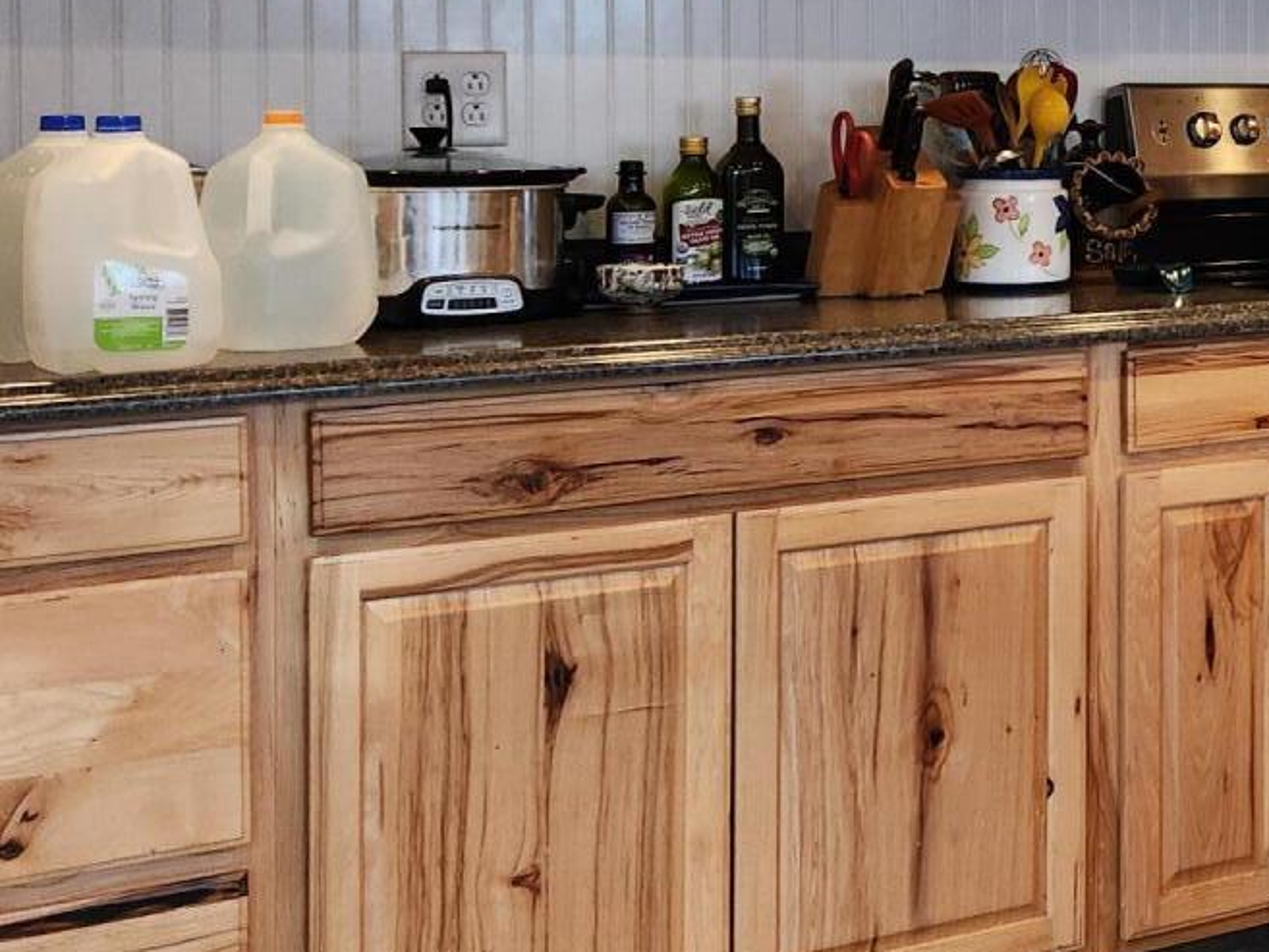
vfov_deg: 20.7
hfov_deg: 24.5
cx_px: 1622
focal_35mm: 70
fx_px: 2567
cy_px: 127
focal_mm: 5.4
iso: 200
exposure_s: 1/180
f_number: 1.8
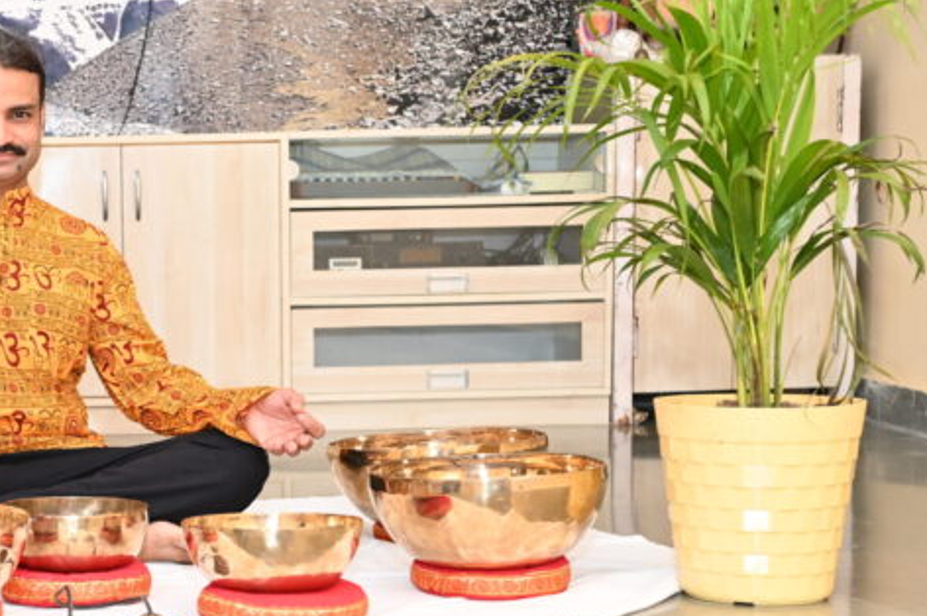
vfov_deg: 17.8
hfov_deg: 25.4
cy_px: 446
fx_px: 1956
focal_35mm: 76
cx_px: 14
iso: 1100
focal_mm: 35
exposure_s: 1/60
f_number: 4
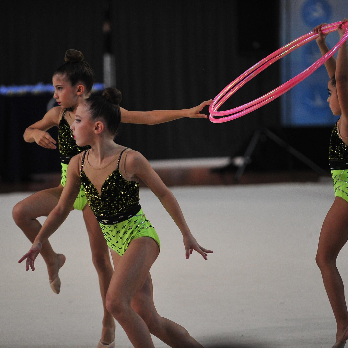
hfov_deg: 7.6
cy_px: 173
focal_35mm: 231
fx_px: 2627
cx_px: 183
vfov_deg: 7.6
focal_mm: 180
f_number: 2.8
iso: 3200
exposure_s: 1/1600
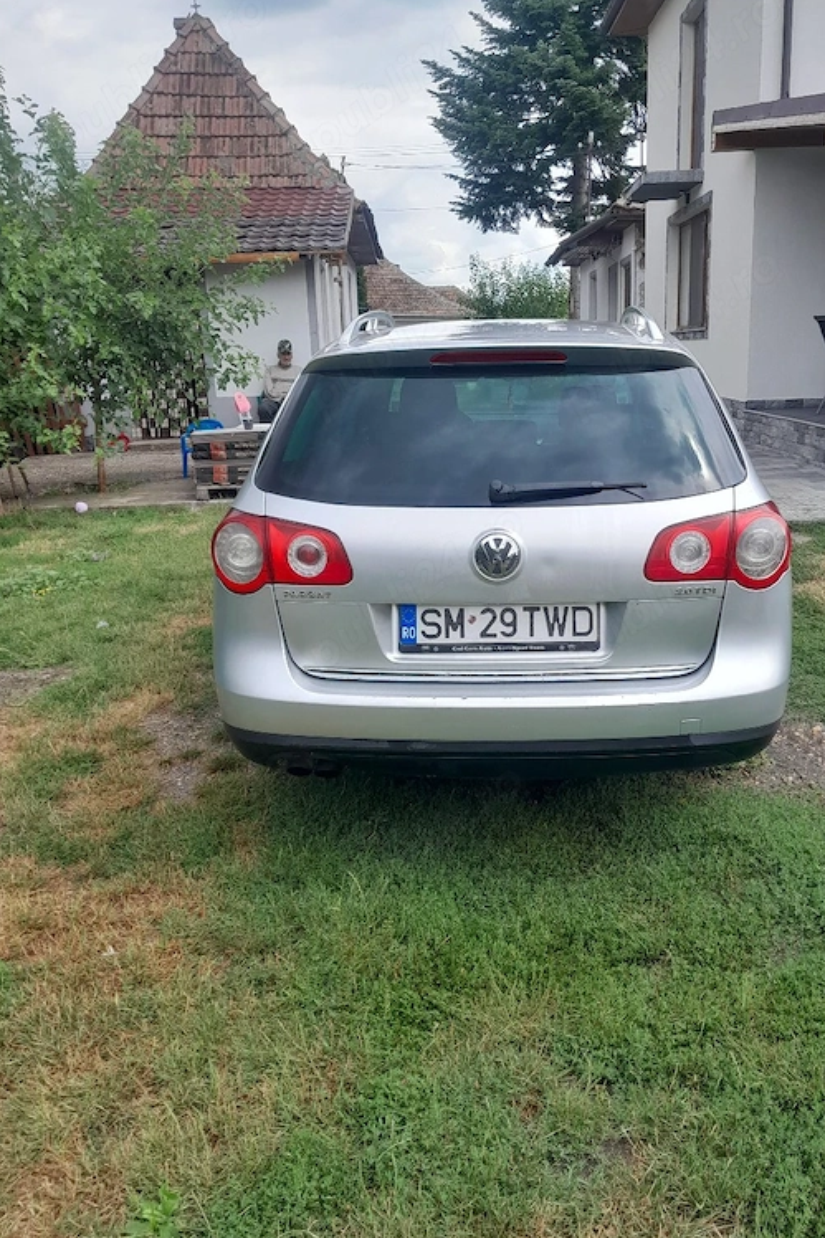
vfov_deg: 61.9
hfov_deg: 43.4
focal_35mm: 30
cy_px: 630
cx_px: 481
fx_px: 1032
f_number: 1.8
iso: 40
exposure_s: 1/161
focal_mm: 4
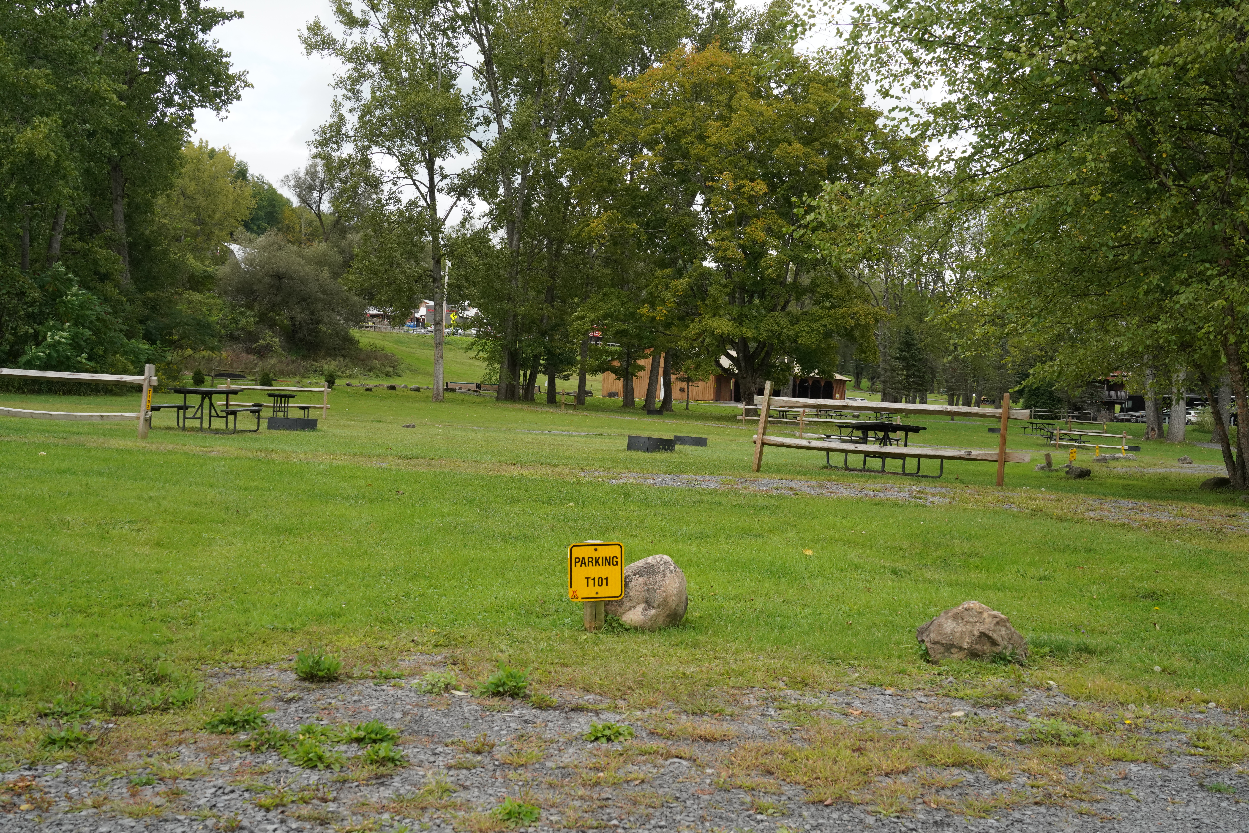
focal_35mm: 45
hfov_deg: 43.6
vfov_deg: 29.9
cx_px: 624
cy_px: 416
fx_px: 1561
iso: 1600
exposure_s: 1/500
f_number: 13
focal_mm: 45
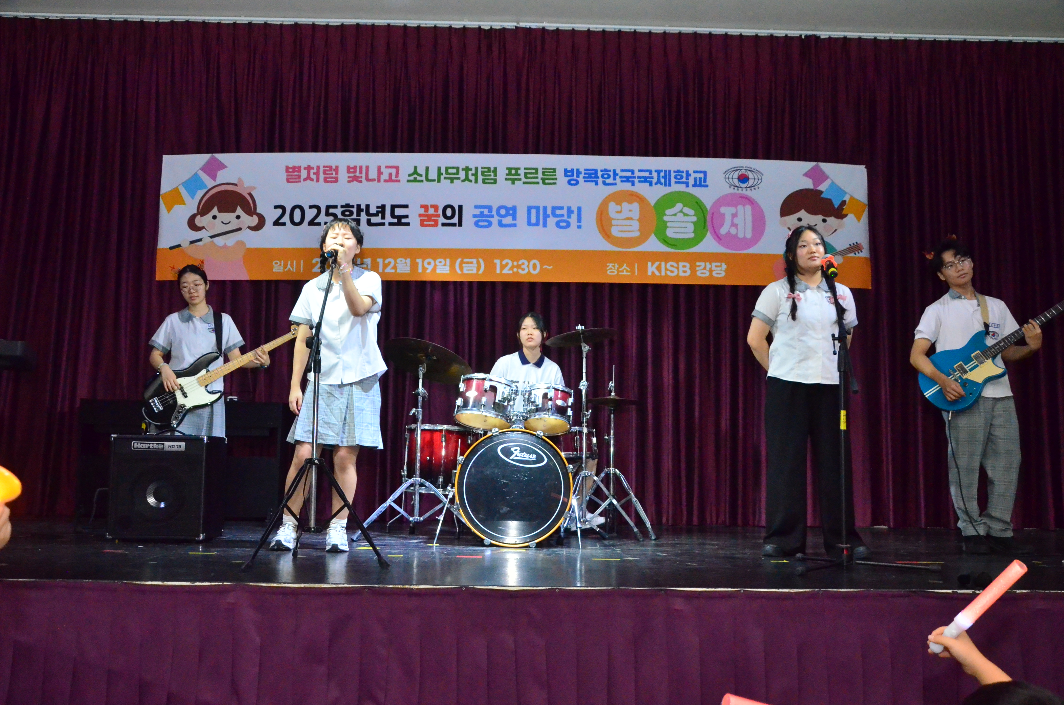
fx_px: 973
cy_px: 352
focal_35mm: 33
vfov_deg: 39.8
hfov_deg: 57.3
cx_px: 532
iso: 4000
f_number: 5.6
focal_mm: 22
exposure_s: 1/160
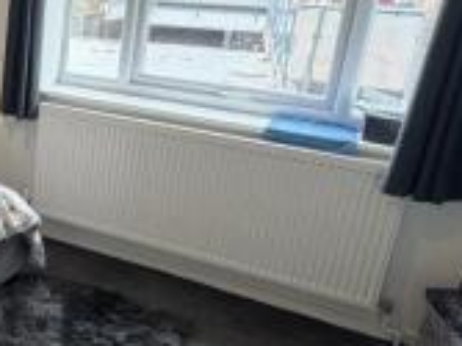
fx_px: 654
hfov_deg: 34.4
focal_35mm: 49
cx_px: -29
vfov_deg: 29.6
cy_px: 179
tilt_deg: -19.0
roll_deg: -1.8
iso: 125
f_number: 2.2
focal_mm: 2.22
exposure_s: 1/121
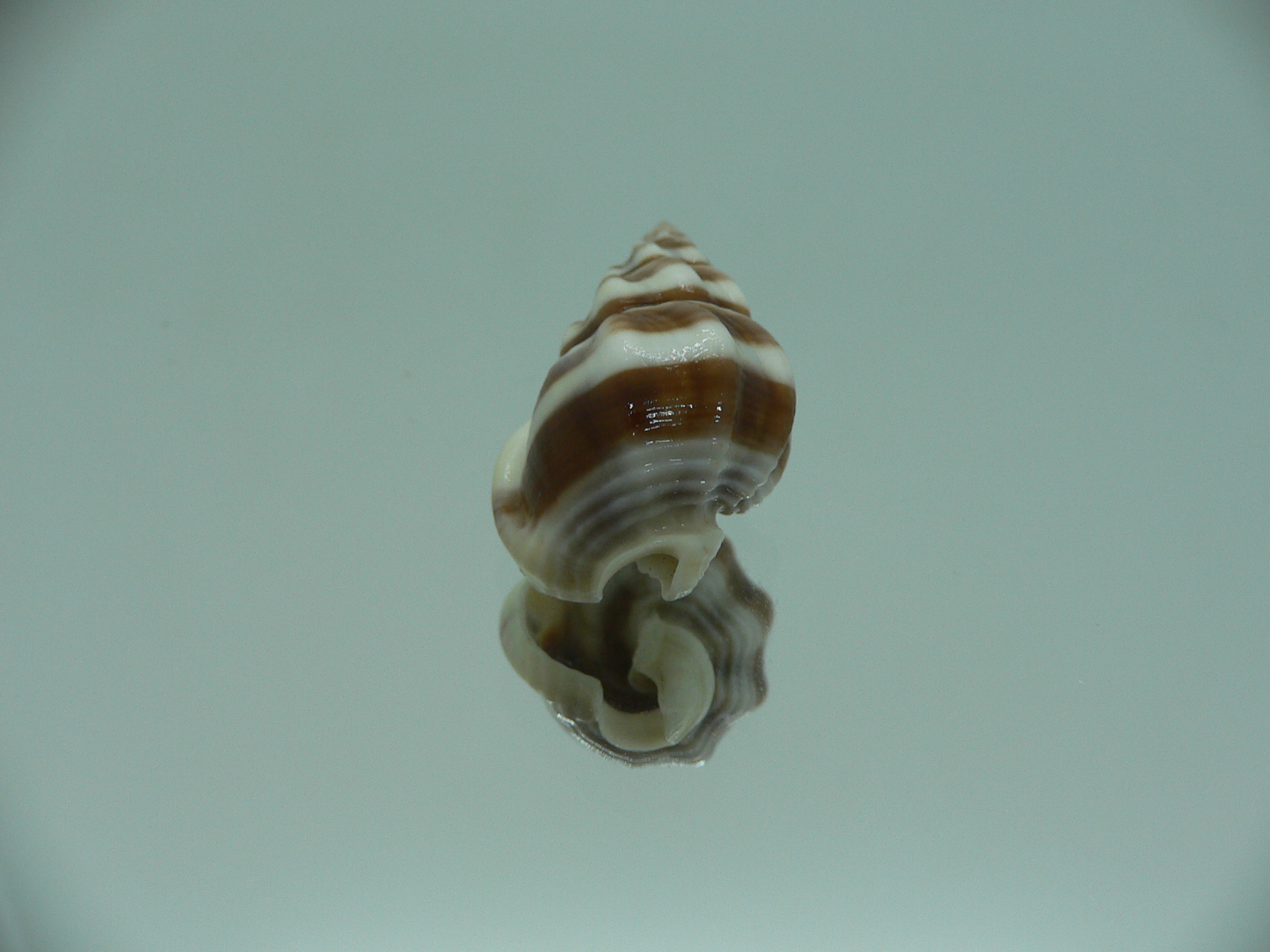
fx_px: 1284
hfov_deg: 52.6
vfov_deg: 40.7
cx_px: 635
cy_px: 476
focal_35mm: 35
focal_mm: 4.6
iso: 80
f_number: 2.8
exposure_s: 1/60
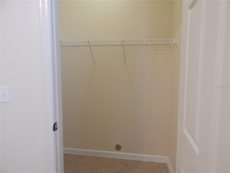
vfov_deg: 61.1
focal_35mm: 22
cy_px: 86
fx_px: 146
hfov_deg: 76.4
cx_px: 115
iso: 200
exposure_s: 1/13
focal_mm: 4
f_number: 3
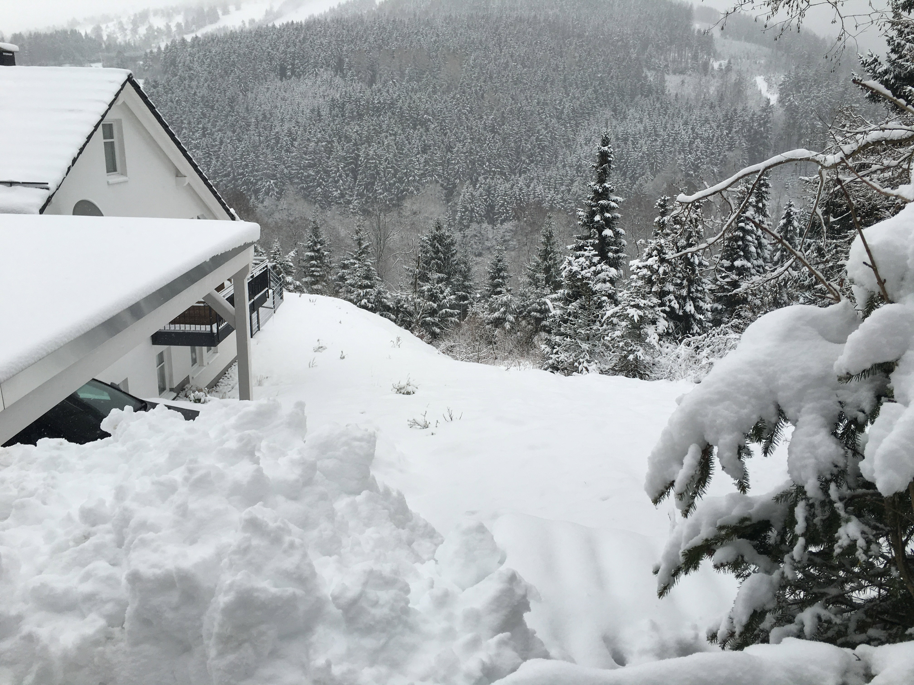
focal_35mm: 29
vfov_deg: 48.2
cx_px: 457
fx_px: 766
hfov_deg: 61.7
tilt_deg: -14.8
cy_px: 342
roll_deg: -2.7
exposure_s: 1/382
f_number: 2.2
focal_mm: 4.15
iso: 25
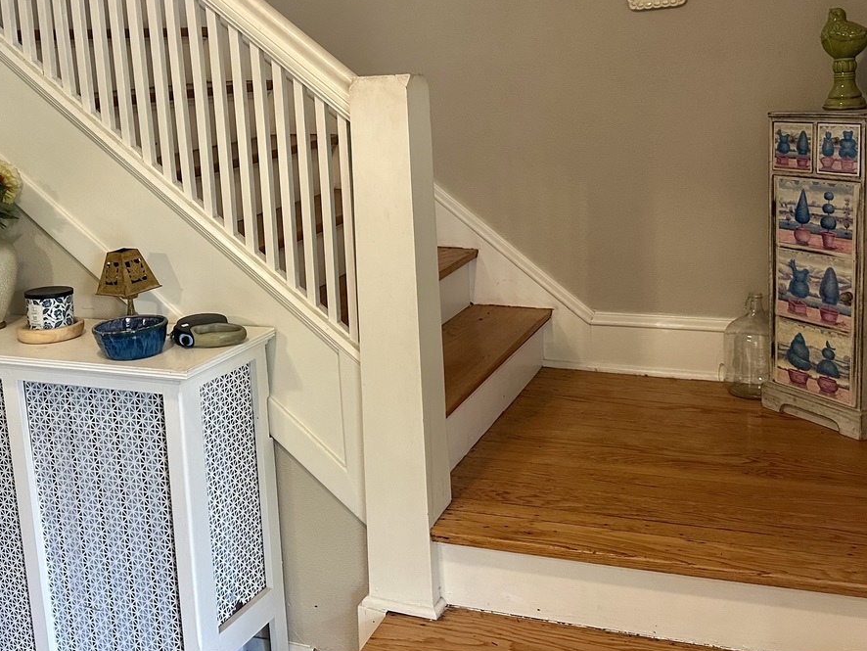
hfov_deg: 47.7
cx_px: 367
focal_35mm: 39
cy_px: 235
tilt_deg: -7.8
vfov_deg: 36.6
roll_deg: +3.1
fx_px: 977
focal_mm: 6.86
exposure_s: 1/60
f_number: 1.78
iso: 400
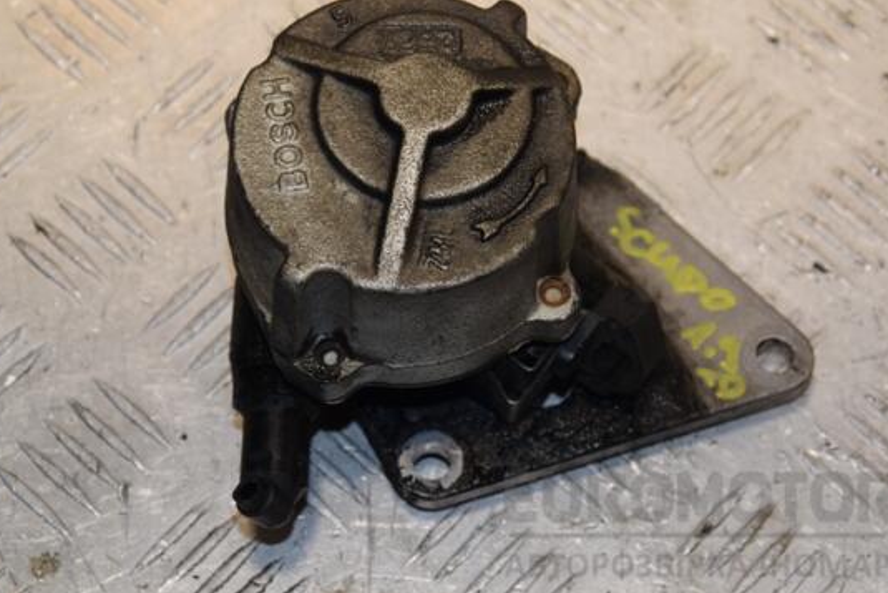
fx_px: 2739
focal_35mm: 111
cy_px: 276
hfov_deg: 18.4
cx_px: 473
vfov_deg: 12.3
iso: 800
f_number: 8
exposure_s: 1/200
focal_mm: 66
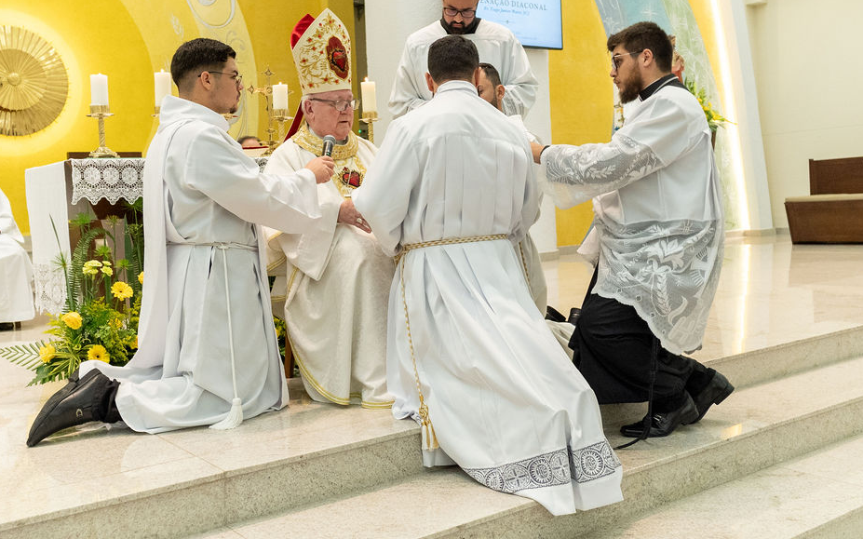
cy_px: 239
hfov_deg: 55.3
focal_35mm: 35
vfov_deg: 36.2
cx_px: 419
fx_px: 823
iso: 2000
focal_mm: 20
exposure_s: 1/200
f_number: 3.2
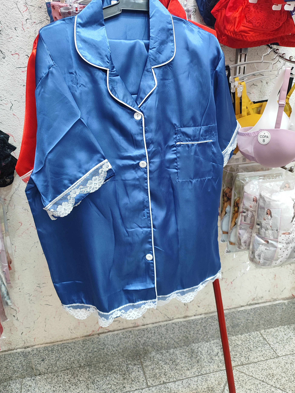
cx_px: 138
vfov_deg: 67.3
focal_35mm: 26
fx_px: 295
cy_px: 194
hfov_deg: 53.0
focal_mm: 5.89
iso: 612
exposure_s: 1/50
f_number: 1.89
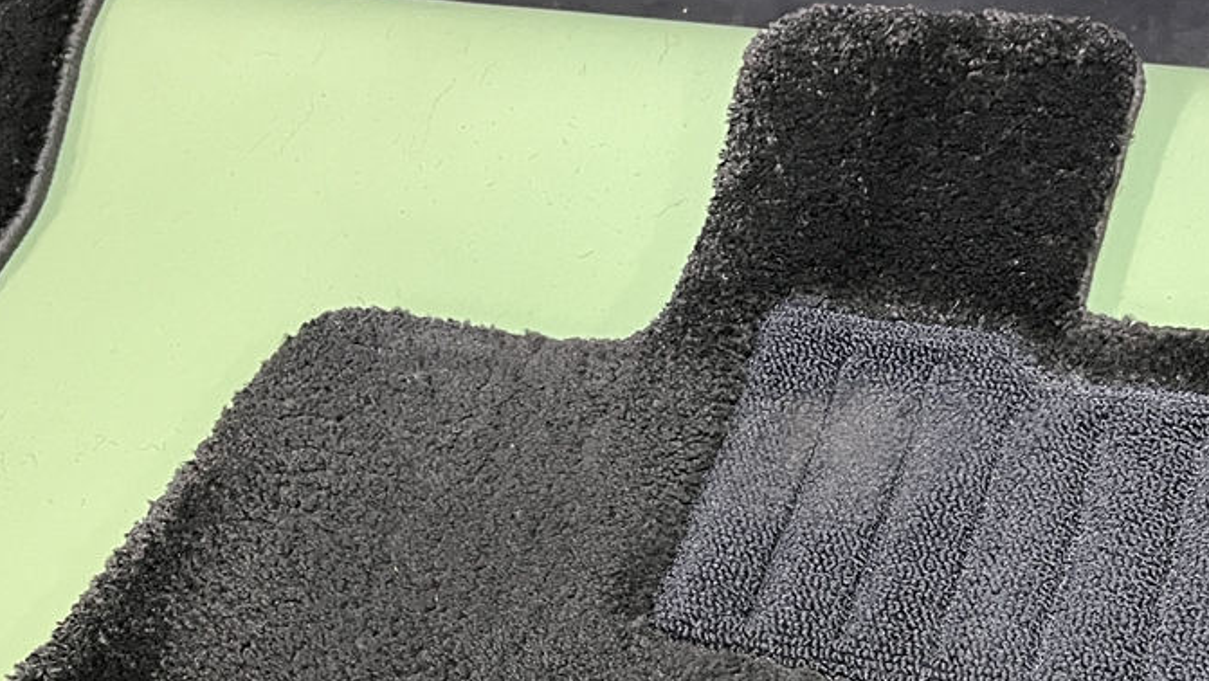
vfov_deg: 21.3
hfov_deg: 38.1
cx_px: 787
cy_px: 710
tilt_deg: -58.1
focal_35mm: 54
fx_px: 1732
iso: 500
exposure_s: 1/40
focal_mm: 5.1
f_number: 1.6
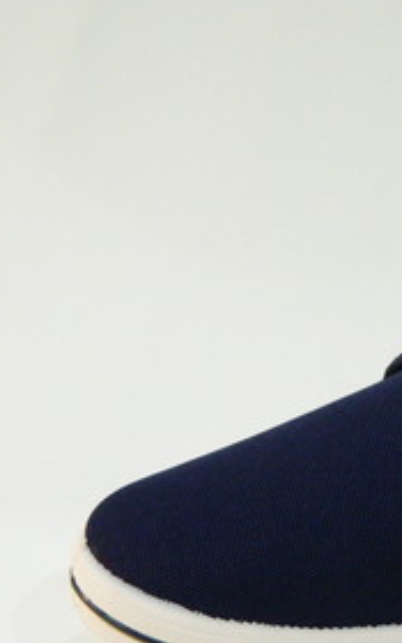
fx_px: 1893
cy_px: 405
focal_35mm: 108
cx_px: 547
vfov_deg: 19.2
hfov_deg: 11.7
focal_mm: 10.2
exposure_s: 1/15
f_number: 3.8
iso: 400
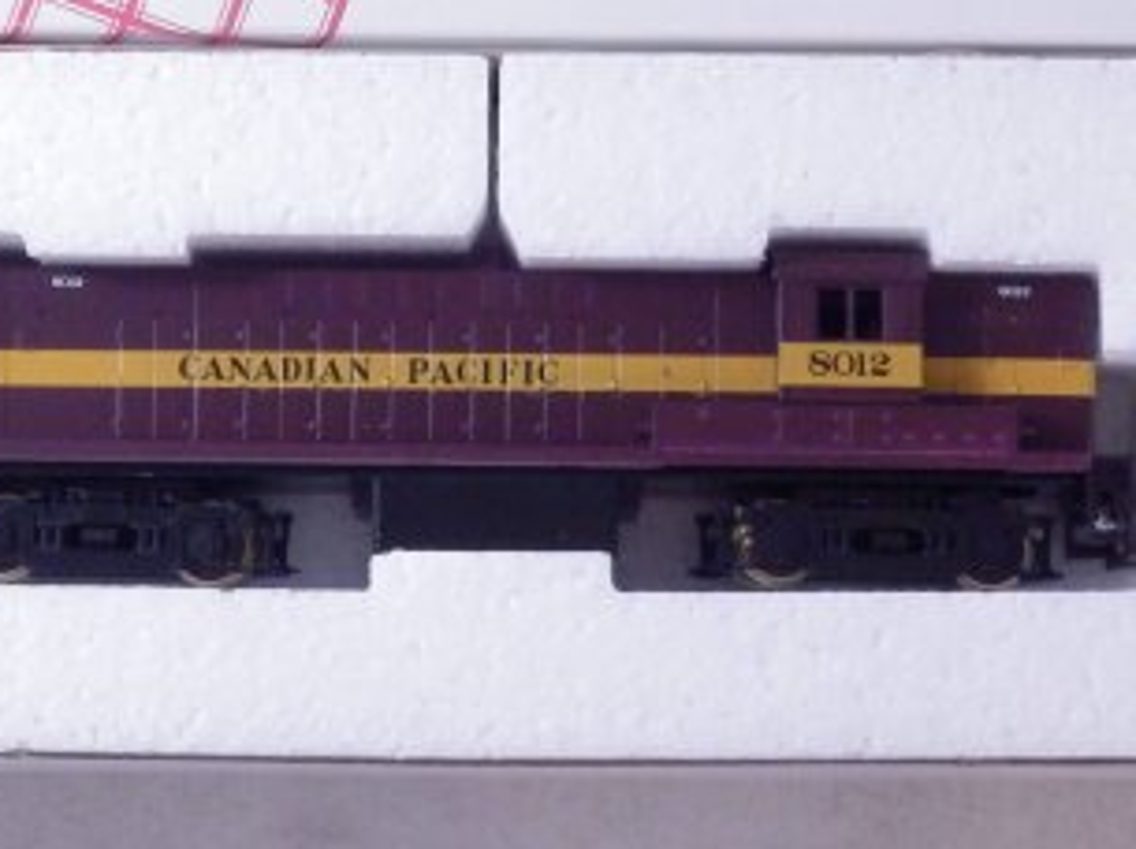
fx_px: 4261
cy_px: 86
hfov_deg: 15.2
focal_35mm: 130
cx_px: 466
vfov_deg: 11.3
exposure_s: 1/160
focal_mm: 11.9
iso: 800
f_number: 4.4
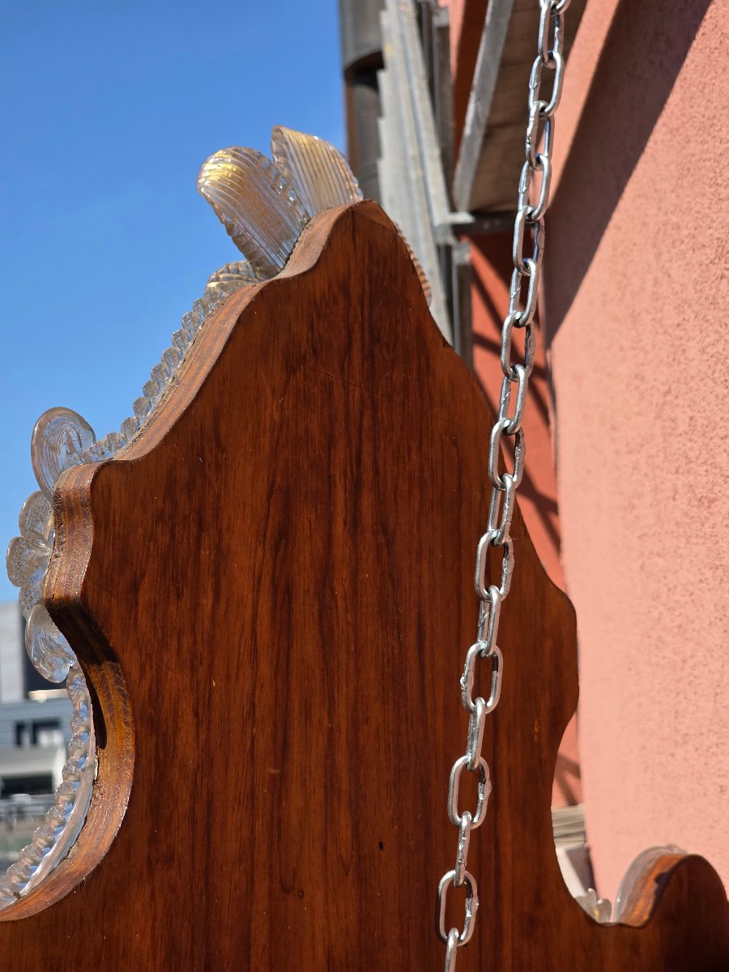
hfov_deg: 21.3
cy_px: 486
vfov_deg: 28.2
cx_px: 364
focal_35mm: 69
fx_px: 1937
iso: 50
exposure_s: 1/2043
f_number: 2.4
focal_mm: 7.9
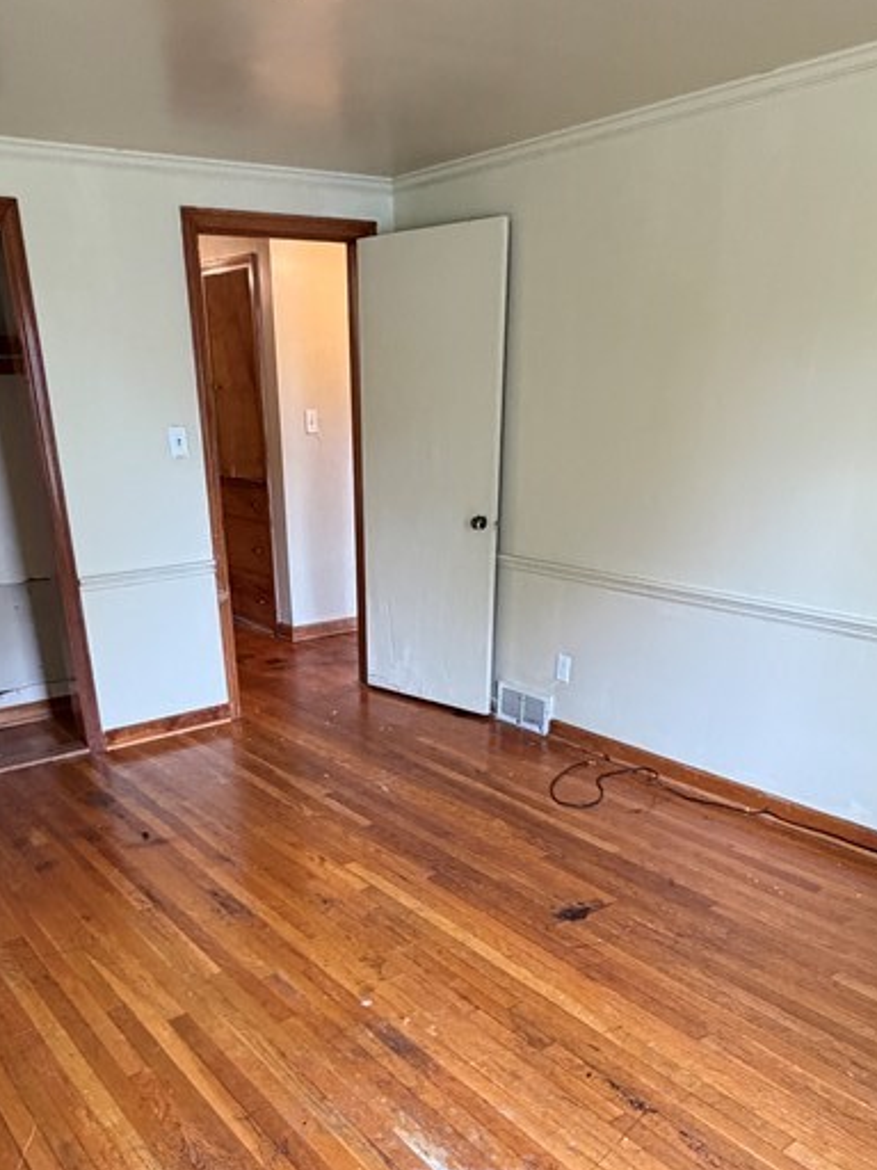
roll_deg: +2.0
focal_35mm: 28
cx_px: 379
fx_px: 946
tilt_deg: -27.4
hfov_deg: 49.6
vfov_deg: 60.4
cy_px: 862
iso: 500
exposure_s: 1/60
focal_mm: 2.22
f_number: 2.2
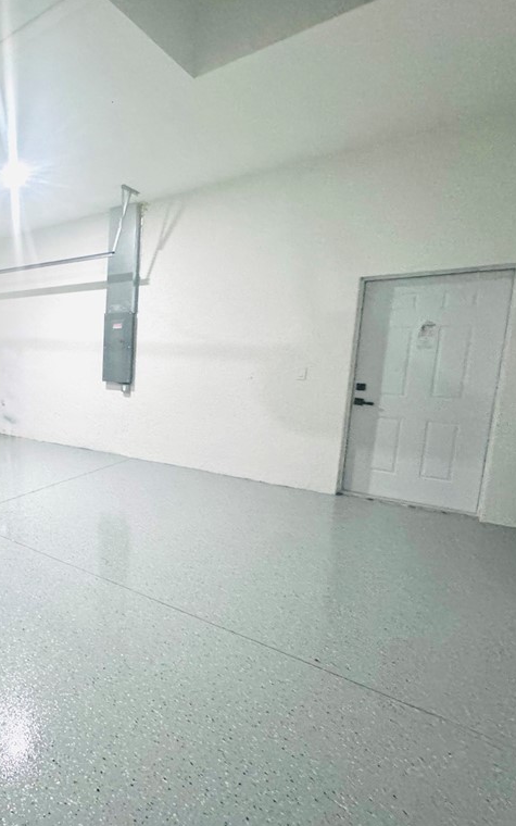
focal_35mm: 20
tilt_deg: -8.7
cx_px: -27
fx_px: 450
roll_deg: -0.1
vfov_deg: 85.1
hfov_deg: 46.9
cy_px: 411
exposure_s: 1/60
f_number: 2.2
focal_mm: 2.22
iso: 1000
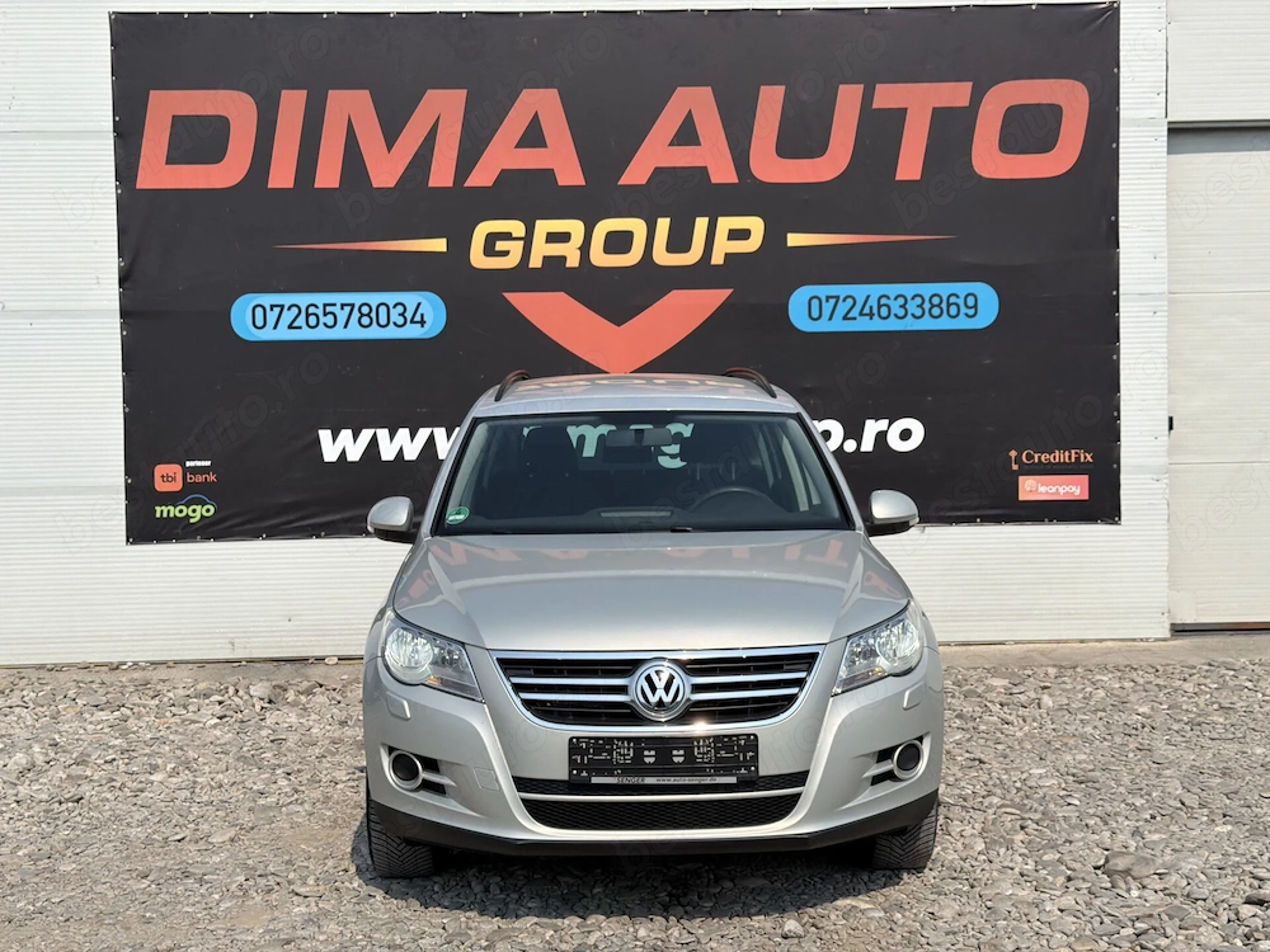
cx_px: 635
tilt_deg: -1.7
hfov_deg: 39.7
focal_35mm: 48
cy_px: 476
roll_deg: +1.4
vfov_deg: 30.3
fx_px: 1761
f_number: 1.78
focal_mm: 6.76
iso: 64
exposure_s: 1/7874
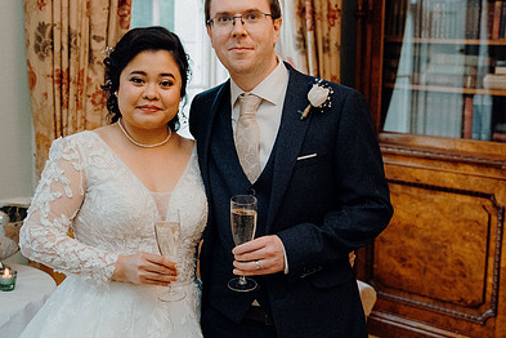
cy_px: 170
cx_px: 246
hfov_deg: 32.4
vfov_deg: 21.9
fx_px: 871
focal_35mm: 62
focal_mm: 42
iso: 6400
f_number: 3.5
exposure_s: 1/160
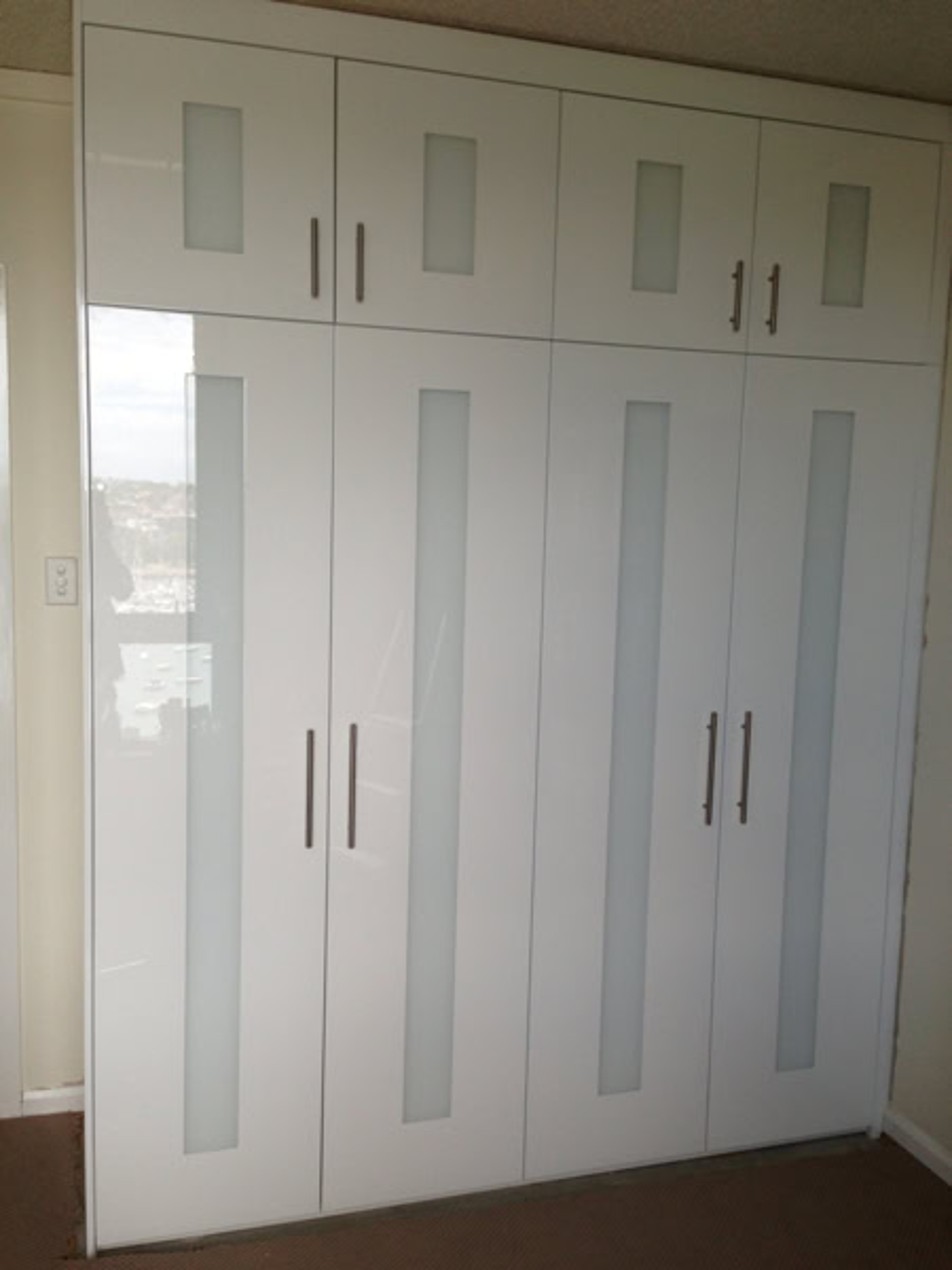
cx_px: 476
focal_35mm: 33
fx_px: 1210
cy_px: 635
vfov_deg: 55.4
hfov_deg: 42.9
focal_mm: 4.1
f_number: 2.4
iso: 50
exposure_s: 1/134
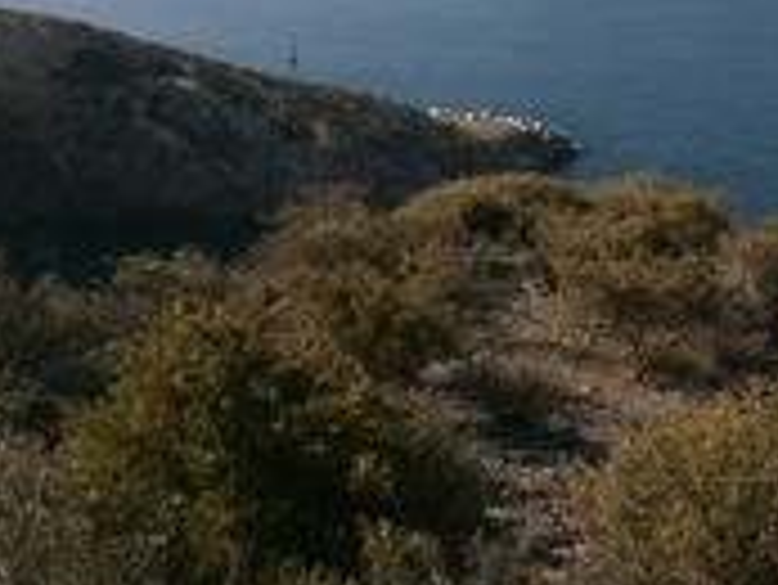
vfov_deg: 18.5
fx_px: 1687
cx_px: 765
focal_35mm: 75
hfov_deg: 24.8
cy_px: -135
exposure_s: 1/200
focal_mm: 4.8
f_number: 10
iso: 100
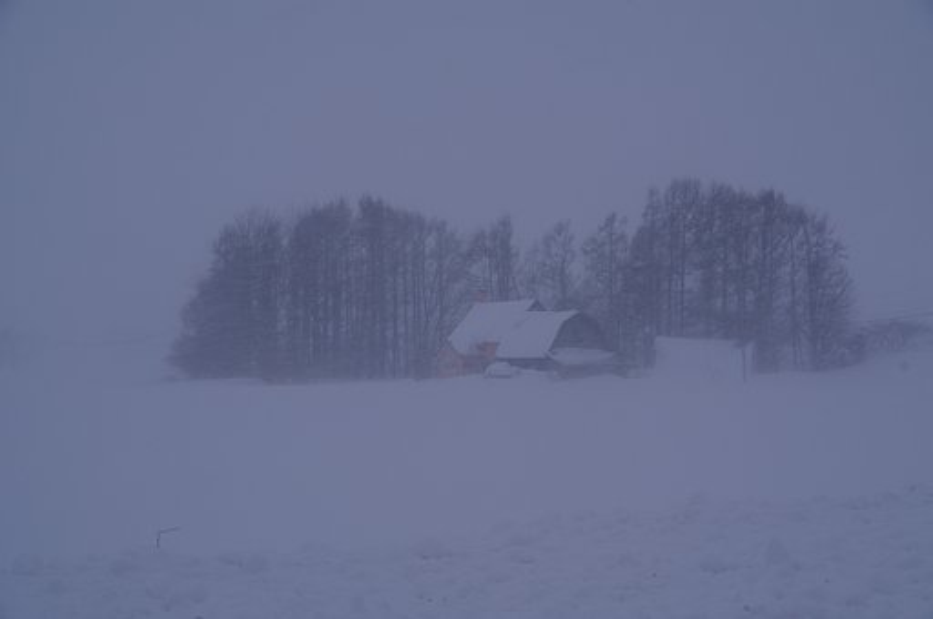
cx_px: 466
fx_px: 2330
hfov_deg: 22.6
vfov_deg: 15.1
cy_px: 310
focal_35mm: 90
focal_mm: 60
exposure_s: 1/100
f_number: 10
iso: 400
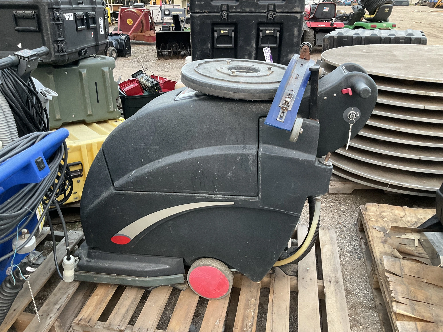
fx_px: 371
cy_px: 166
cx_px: 222
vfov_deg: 48.2
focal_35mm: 29
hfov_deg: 61.7
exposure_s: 1/60
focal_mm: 3
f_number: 1.8
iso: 80
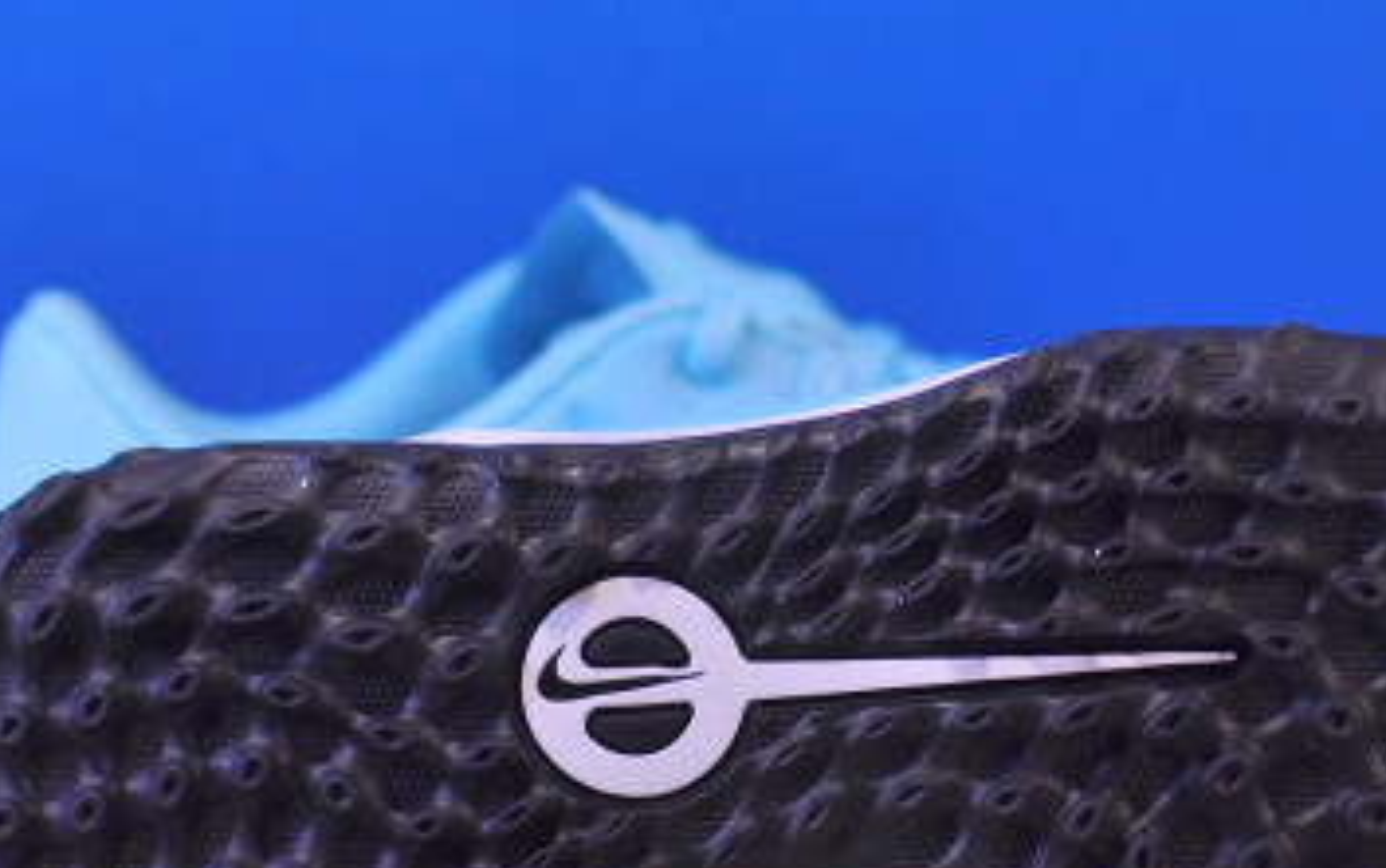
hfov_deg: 12.1
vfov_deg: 7.6
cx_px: 860
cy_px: 242
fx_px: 6538
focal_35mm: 173
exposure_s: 1/320
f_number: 2.5
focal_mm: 50
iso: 250
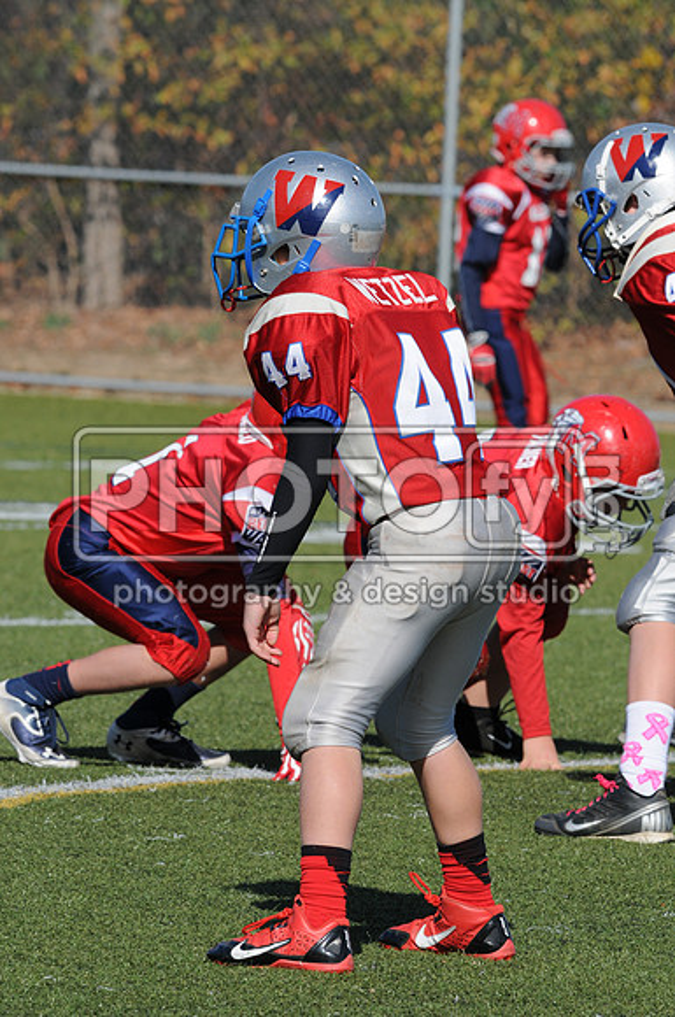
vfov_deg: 4.6
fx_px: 12693
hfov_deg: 3.0
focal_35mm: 450
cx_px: 338
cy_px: 508
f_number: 10
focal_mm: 300
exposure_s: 1/500
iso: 200
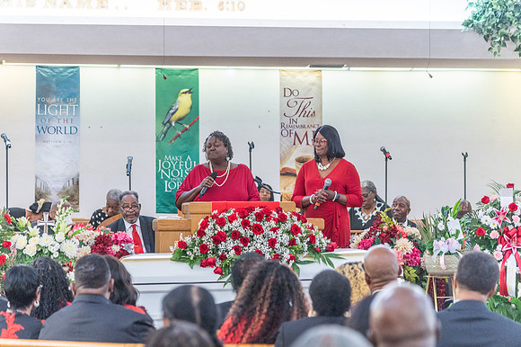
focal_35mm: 122
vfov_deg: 11.2
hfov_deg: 16.8
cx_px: 260
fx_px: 1767
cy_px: 174
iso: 1000
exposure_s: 1/100
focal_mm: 120
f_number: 4
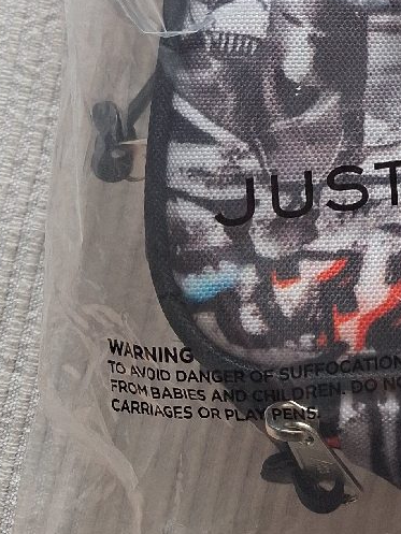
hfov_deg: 17.9
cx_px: 595
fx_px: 1142
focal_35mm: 74
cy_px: -57
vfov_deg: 24.5
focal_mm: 5.54
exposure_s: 1/50
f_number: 1.8
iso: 50
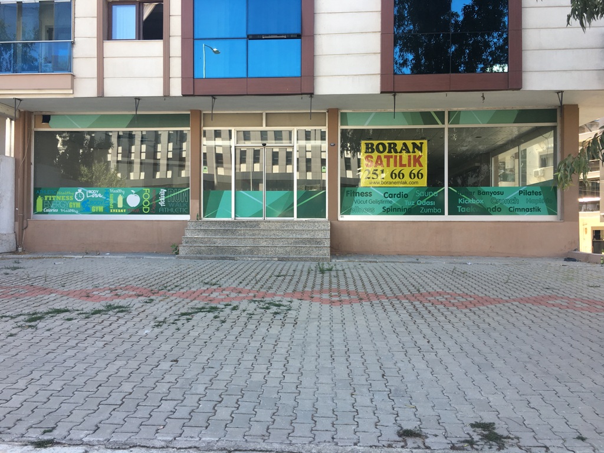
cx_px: 302
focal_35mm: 29
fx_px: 506
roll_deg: -0.2
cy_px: 226
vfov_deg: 48.2
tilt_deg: +1.4
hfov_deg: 61.7
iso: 25
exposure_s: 1/131
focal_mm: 4.15
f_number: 2.2
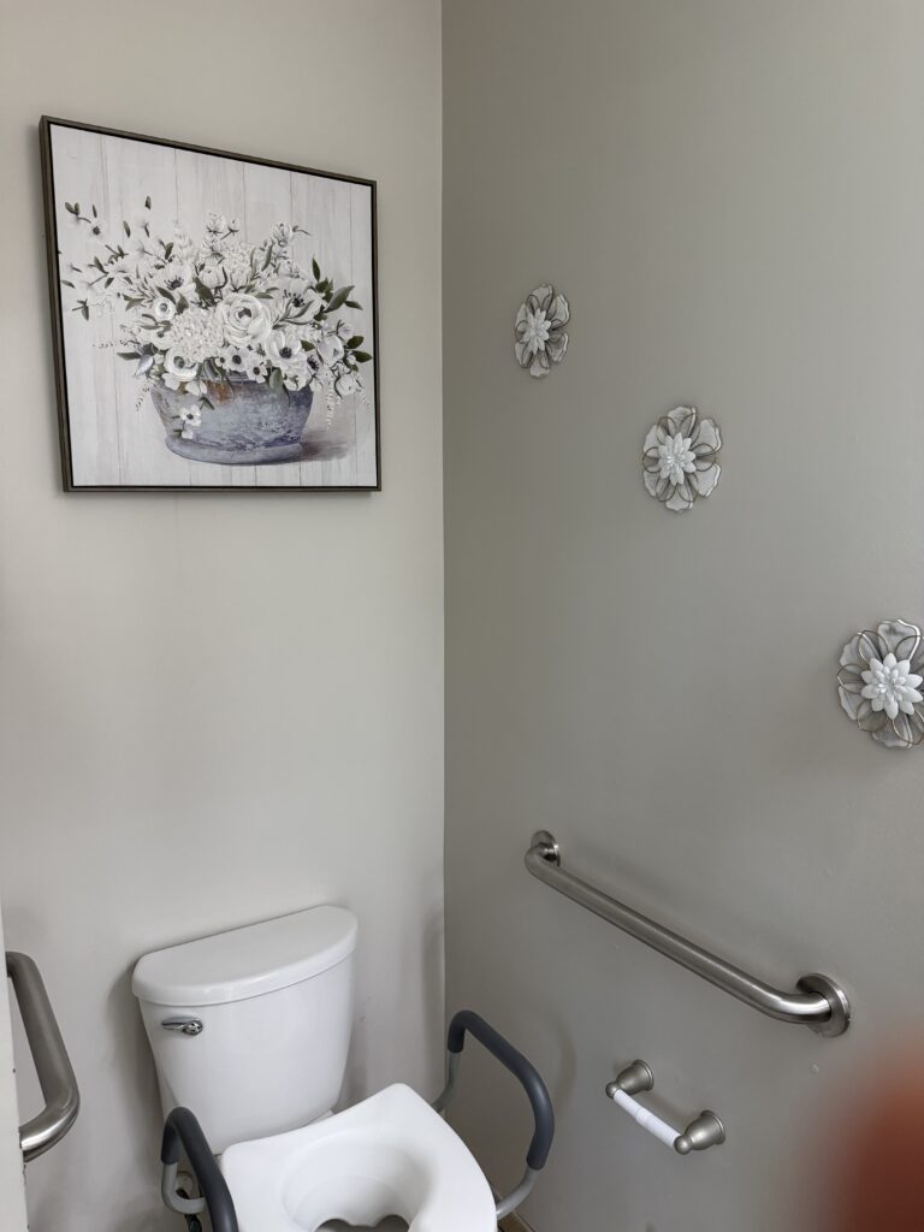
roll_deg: -0.5
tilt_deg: -7.6
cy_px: 616
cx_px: 462
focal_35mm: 24
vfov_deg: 71.6
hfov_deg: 56.8
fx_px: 854
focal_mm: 6.76
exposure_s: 1/120
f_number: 1.78
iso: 200
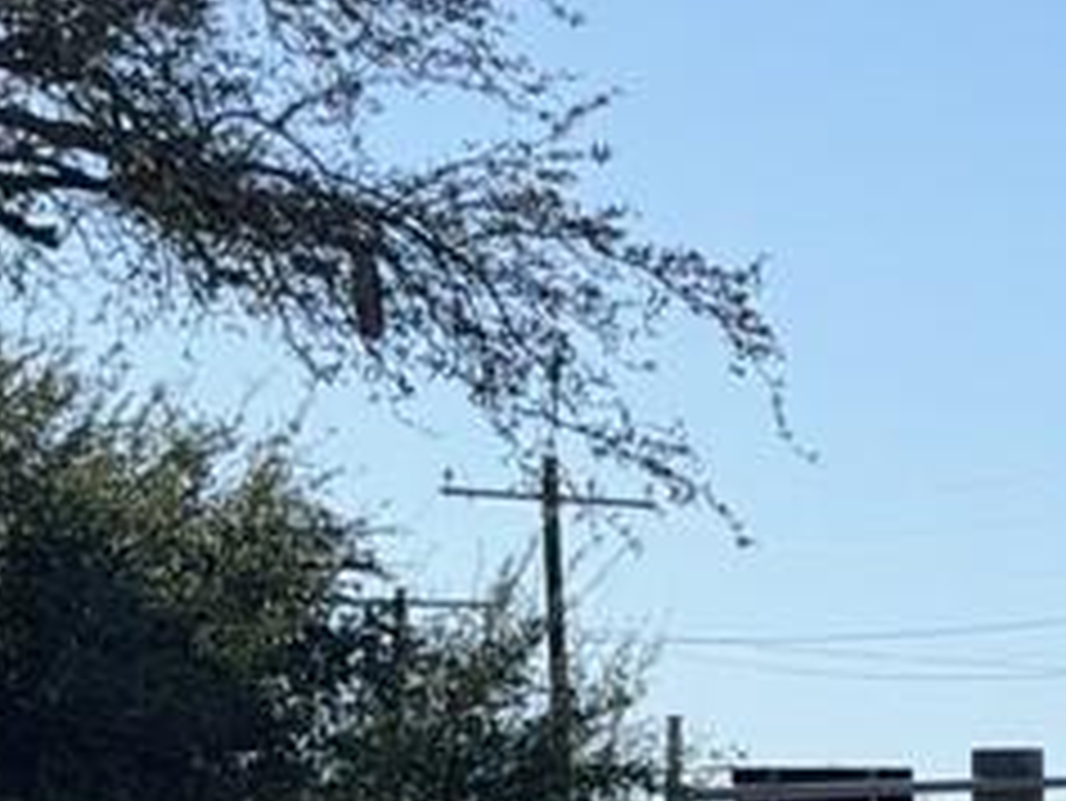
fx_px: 6378
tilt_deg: -0.3
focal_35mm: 207
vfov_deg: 7.1
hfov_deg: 9.2
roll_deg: -0.1
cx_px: 1835
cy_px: 1004
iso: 64
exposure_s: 1/5587
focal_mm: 6.76
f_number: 1.78
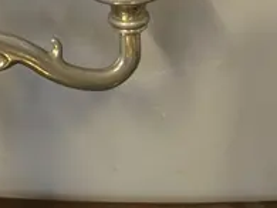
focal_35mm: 126
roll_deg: +0.1
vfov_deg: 11.4
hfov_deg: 15.6
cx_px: 165
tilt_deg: -37.0
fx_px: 1008
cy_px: 274
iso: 200
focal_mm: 6.86
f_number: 1.78
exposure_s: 1/50
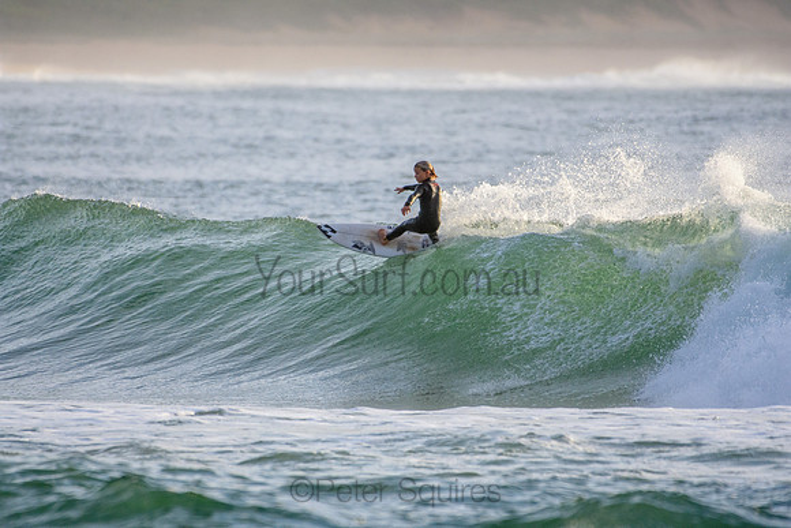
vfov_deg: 1.8
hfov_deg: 2.7
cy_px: 264
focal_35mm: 750
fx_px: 16482
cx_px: 396
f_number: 5.6
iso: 560
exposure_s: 1/2000
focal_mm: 500
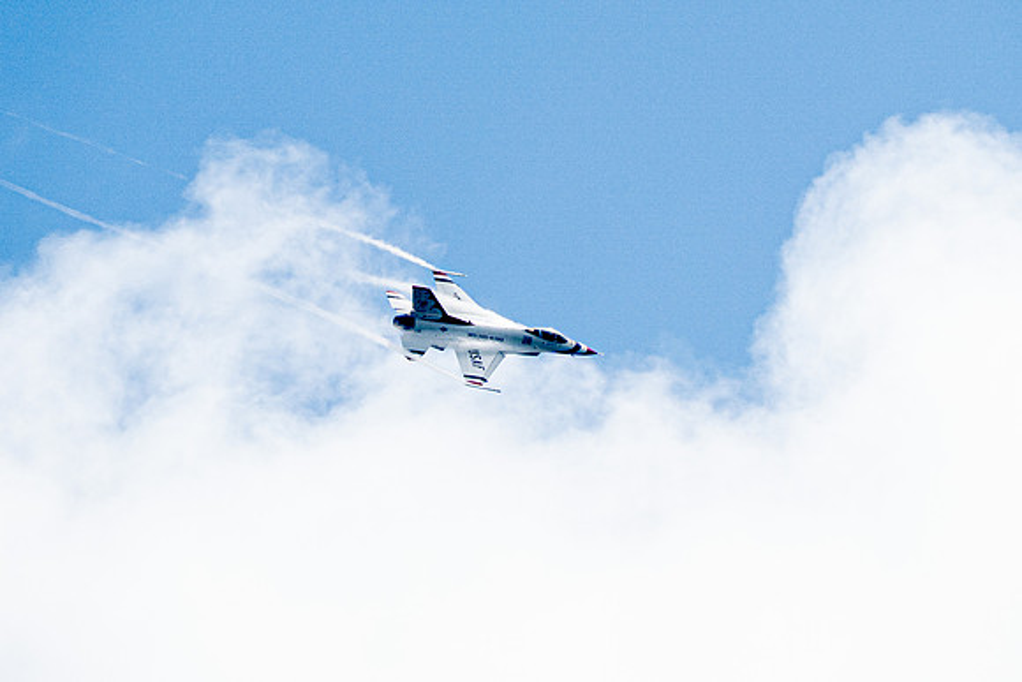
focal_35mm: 811
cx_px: 585
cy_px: 270
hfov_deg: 2.5
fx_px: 23037
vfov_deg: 1.7
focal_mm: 400
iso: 640
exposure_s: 1/1250
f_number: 9
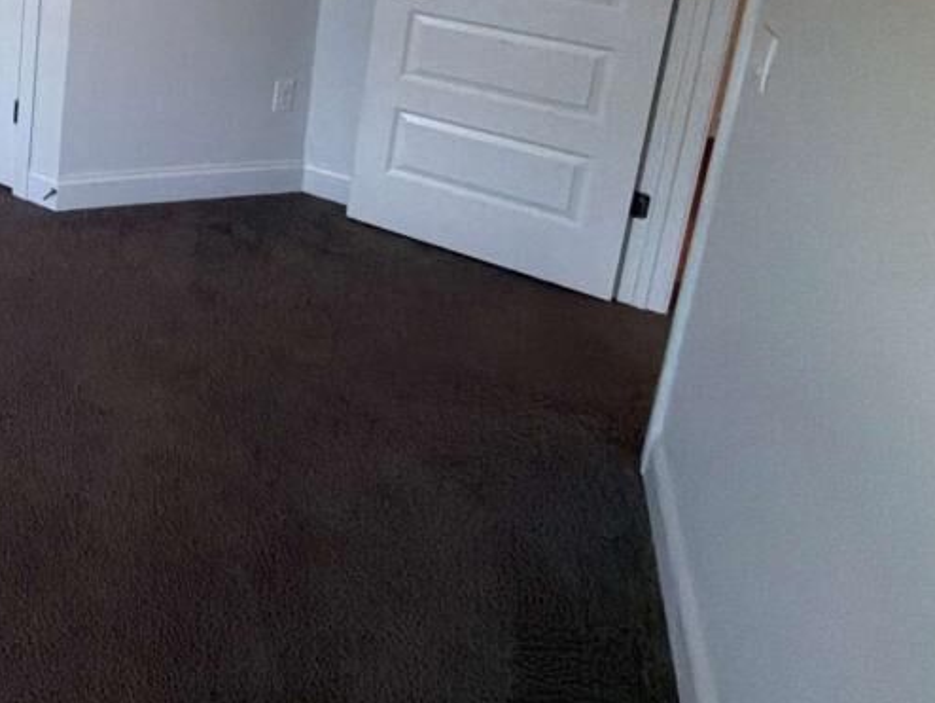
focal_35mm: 34
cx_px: -153
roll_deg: +0.2
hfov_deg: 40.4
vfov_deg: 34.2
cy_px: -127
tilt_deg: -10.9
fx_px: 919
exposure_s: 1/120
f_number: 2.2
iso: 320
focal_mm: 2.22
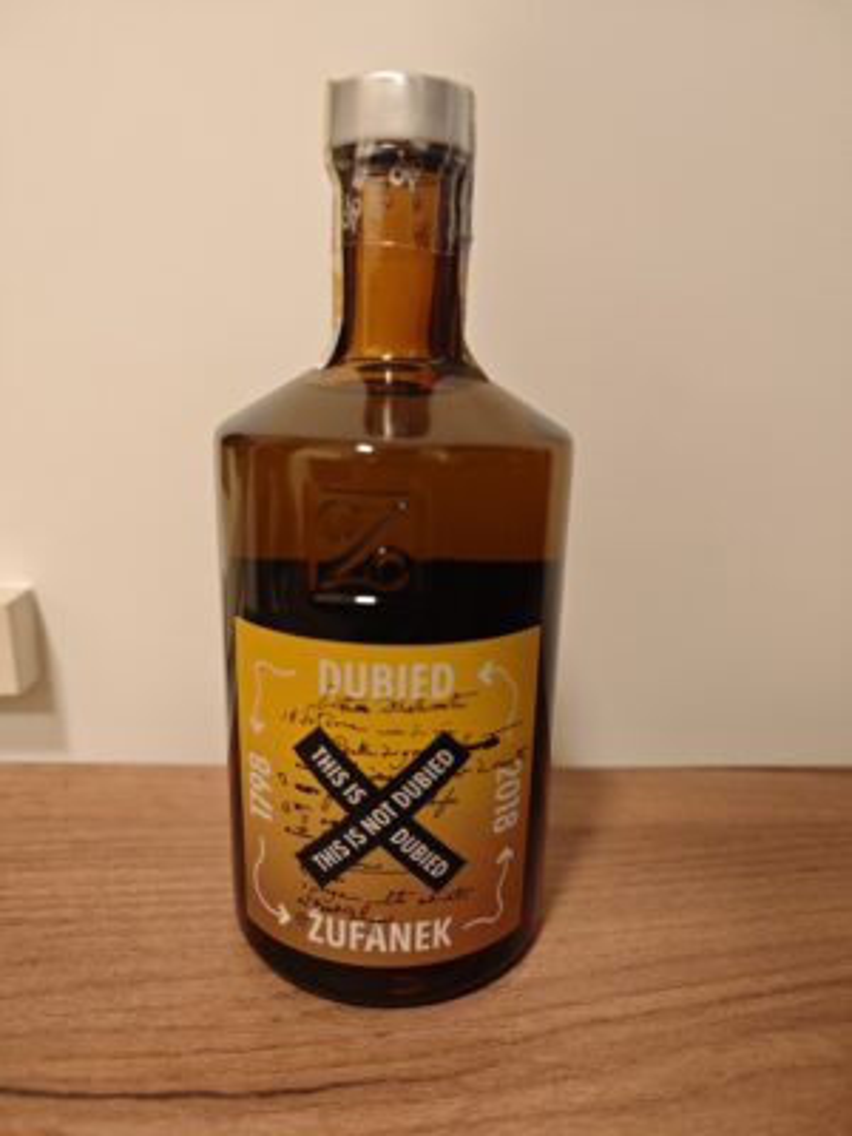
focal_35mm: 23
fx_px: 755
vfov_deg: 73.9
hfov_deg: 58.9
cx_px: 426
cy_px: 568
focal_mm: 8.72
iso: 640
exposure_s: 1/35.2
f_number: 2
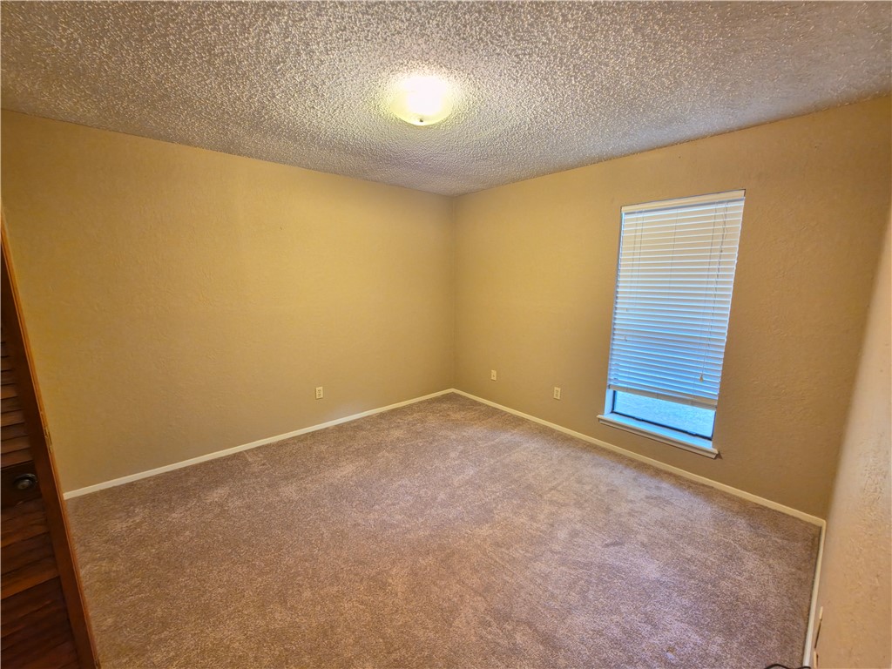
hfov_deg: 106.2
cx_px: 446
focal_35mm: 13
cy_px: 334
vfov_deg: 89.9
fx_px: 335
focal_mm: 2.2
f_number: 1.9
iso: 320
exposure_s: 1/60
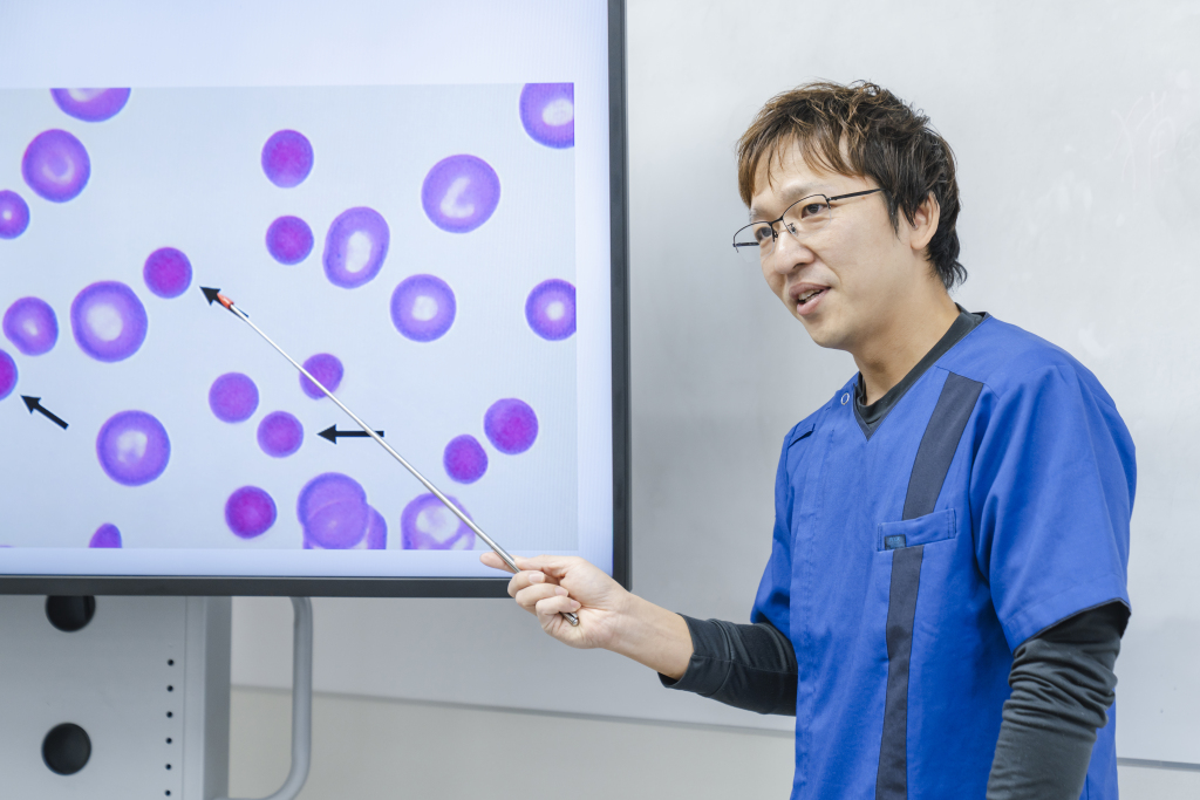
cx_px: 600
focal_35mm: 67
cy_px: 400
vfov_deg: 20.3
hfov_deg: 30.1
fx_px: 2233
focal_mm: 67
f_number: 4
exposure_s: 1/125
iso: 640
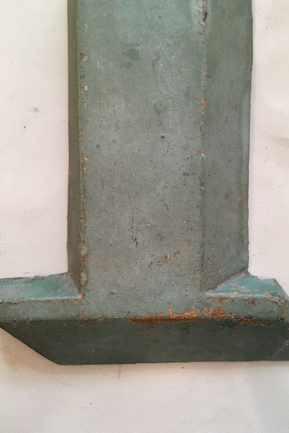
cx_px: 145
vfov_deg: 60.3
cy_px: 213
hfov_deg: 42.3
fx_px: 373
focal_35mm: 31
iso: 125
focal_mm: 4.15
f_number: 2.2
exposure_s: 1/33
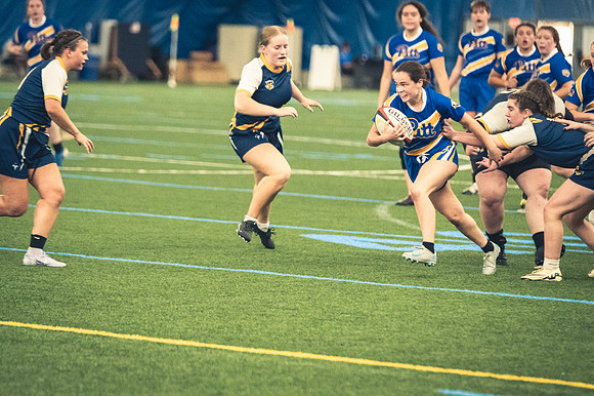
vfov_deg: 5.6
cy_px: 198
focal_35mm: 247
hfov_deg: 8.3
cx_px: 297
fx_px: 4073
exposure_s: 1/500
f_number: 2.8
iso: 12800
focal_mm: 165
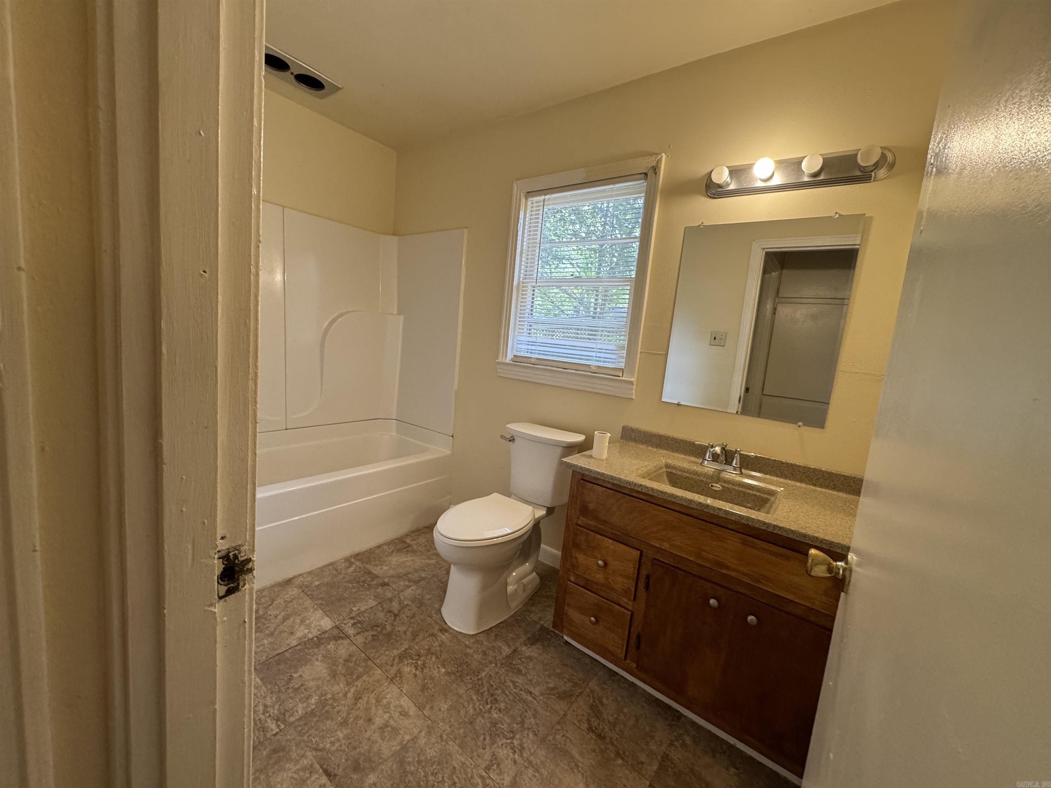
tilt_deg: -7.4
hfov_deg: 102.1
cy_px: 394
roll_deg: -5.2
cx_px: 526
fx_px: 425
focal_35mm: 14
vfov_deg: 85.7
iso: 320
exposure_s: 1/120
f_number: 2.2
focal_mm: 2.22
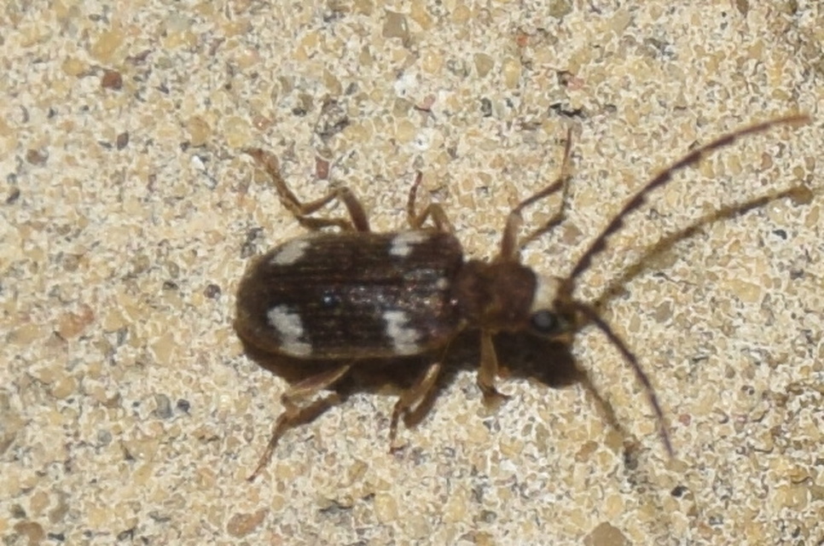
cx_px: 412
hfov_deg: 9.8
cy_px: 273
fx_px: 4797
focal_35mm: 210
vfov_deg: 6.5
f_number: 13
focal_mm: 140
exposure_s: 1/160
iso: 100
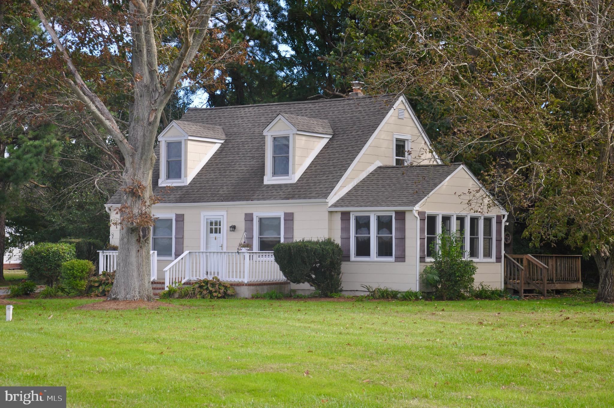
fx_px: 1482
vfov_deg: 15.7
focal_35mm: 87
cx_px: 307
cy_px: 204
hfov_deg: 23.4
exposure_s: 1/320
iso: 200
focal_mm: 58
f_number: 5
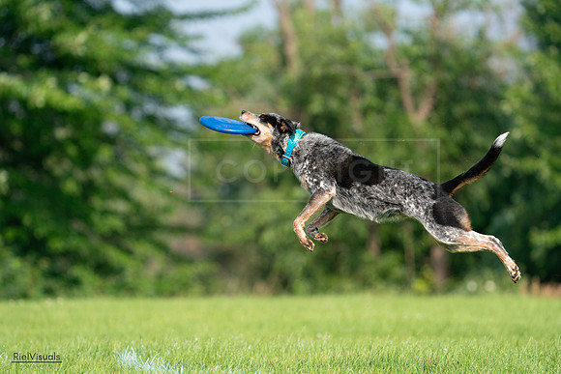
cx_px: 280
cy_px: 187
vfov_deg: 3.9
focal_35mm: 356
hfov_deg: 5.8
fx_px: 5549
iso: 1600
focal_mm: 356
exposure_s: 1/4000
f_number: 6.3
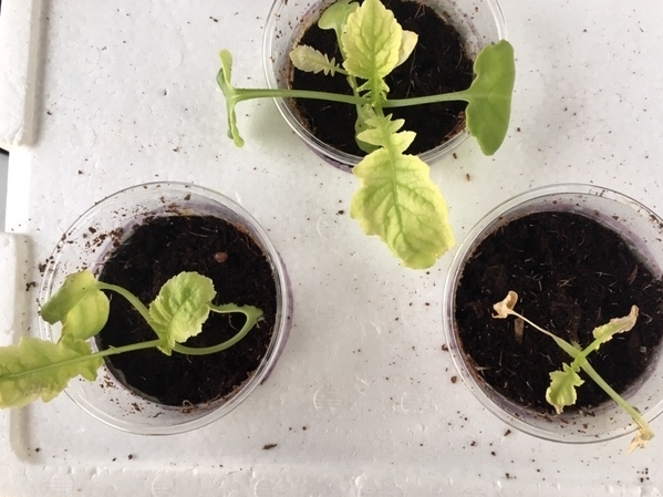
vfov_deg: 45.4
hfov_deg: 58.3
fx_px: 594
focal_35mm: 31
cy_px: 251
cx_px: 352
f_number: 2.2
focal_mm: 4.15
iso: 32
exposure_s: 1/30
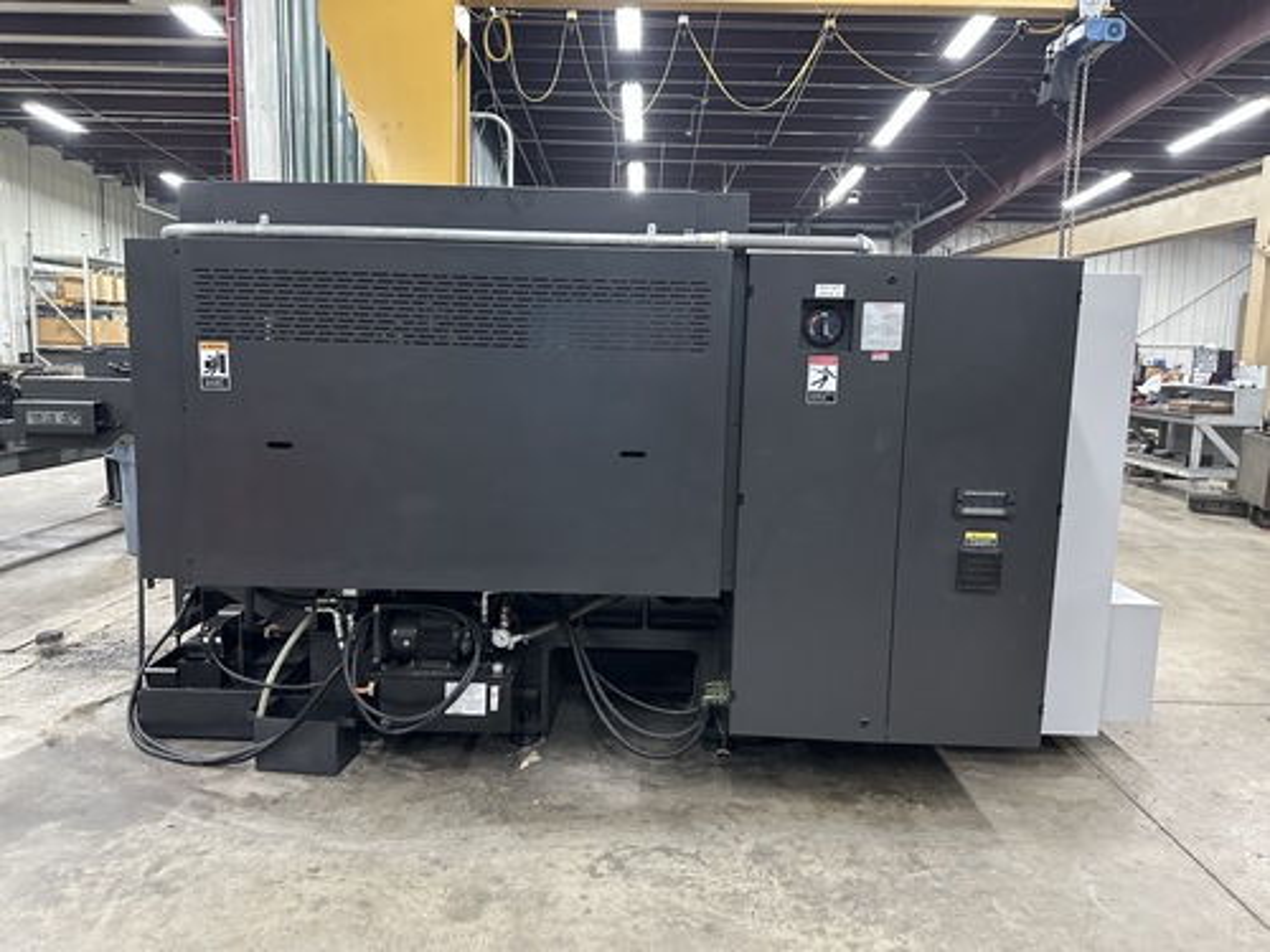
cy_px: 476
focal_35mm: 24
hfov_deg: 71.6
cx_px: 635
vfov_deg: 56.8
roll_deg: -1.2
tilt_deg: -7.1
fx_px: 881
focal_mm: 6.86
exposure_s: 1/60
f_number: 1.78
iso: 640
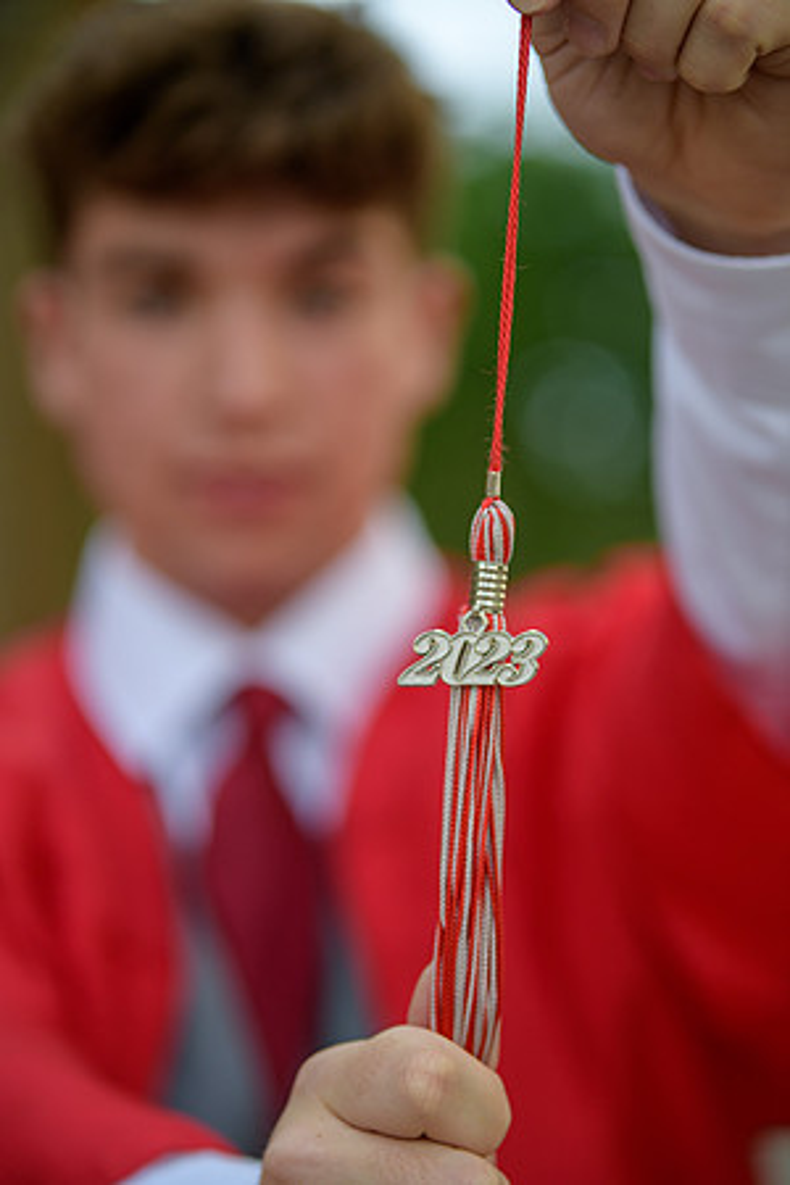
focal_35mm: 70
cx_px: 395
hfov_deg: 19.5
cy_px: 592
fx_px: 2304
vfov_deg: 28.8
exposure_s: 1/640
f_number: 2.8
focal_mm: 70
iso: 250
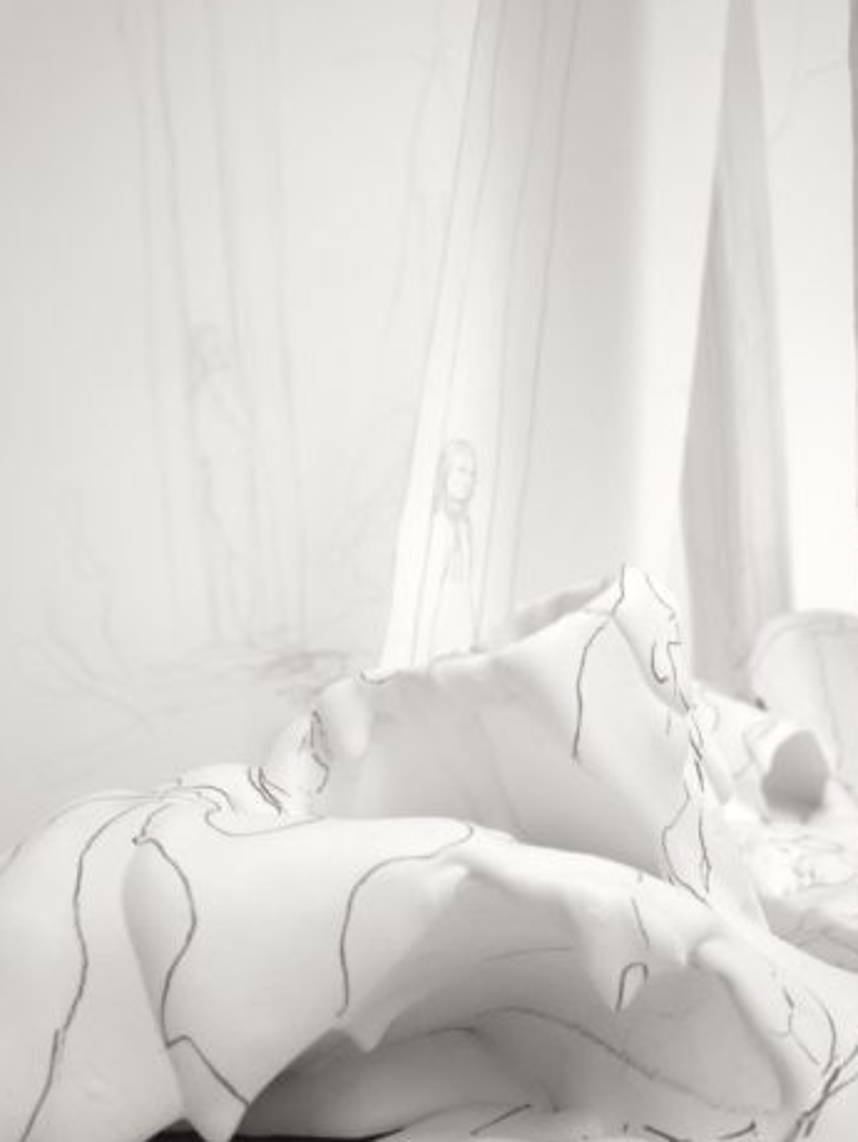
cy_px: 633
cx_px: 470
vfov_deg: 61.5
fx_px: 957
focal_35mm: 29
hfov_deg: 48.2
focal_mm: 4.4
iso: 320
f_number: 2.8
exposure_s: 1/30
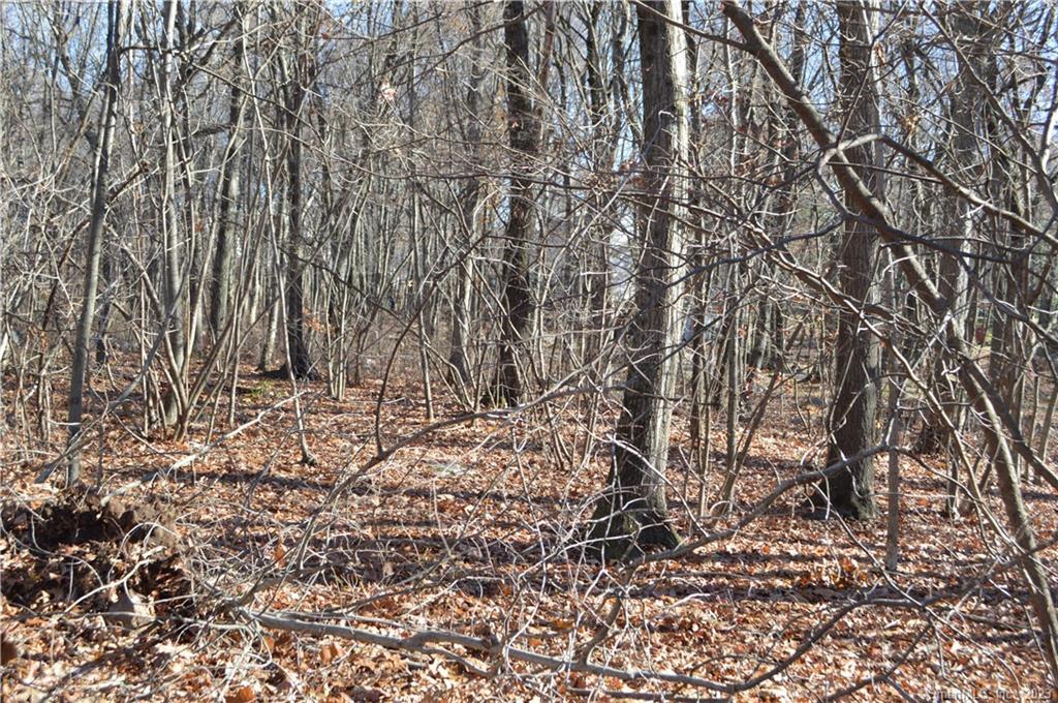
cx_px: 529
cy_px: 352
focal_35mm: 42
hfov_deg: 46.5
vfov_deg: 31.8
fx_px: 1233
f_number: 5.6
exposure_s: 1/125
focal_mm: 28
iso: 250
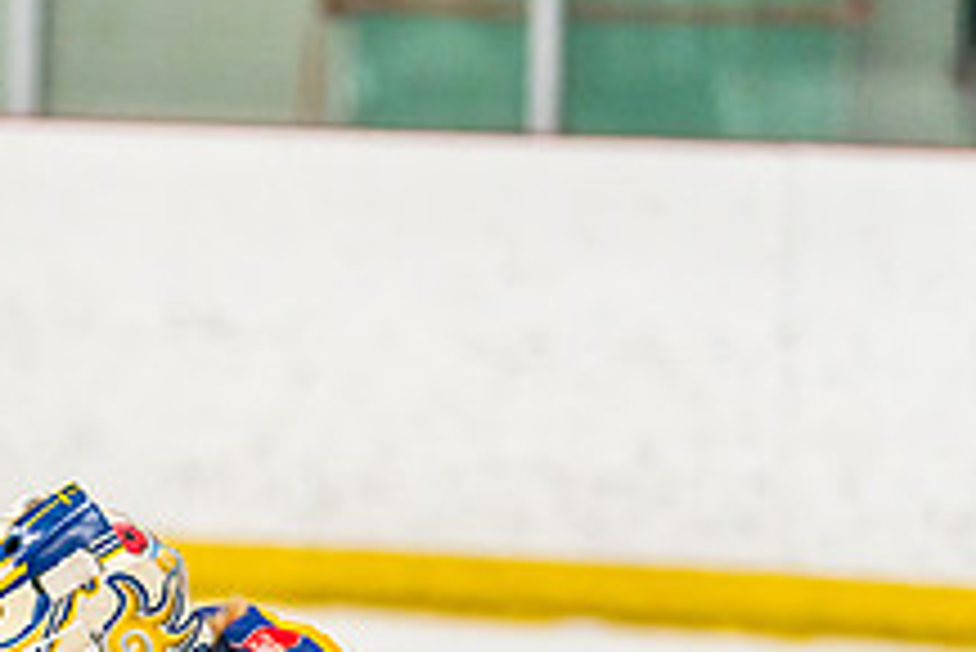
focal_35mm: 412
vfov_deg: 3.3
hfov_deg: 5.0
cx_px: 198
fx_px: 11177
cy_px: 843
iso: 3200
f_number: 2.8
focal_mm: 154
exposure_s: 1/1250
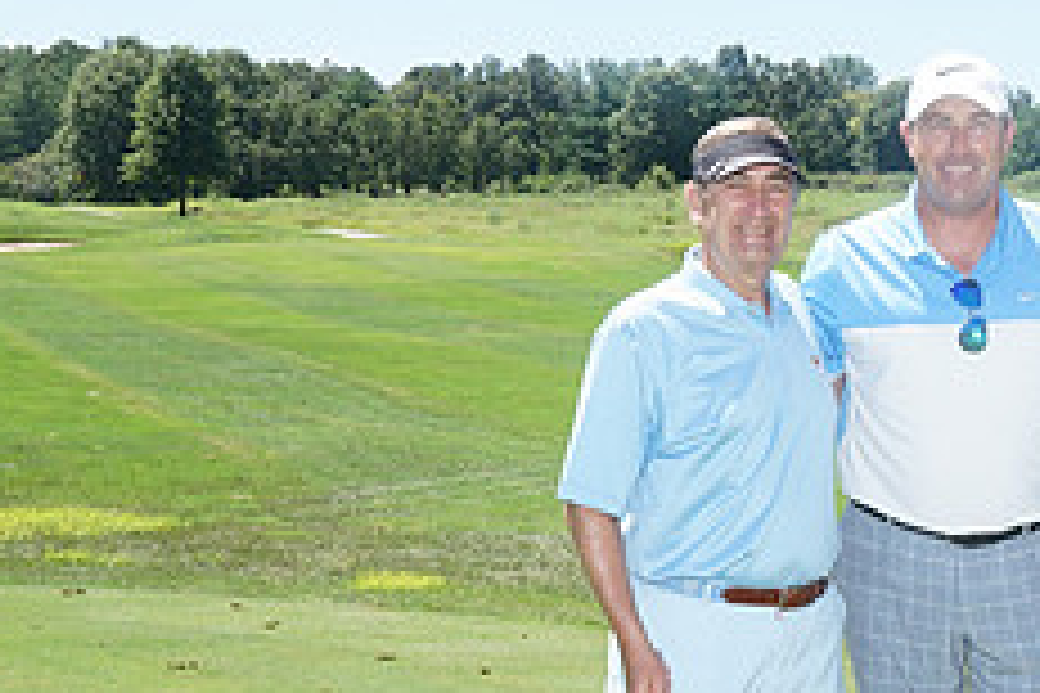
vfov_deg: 15.4
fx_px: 2542
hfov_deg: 22.5
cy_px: 538
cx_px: 959
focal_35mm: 88
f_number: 18
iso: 800
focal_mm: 35
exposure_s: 1/200
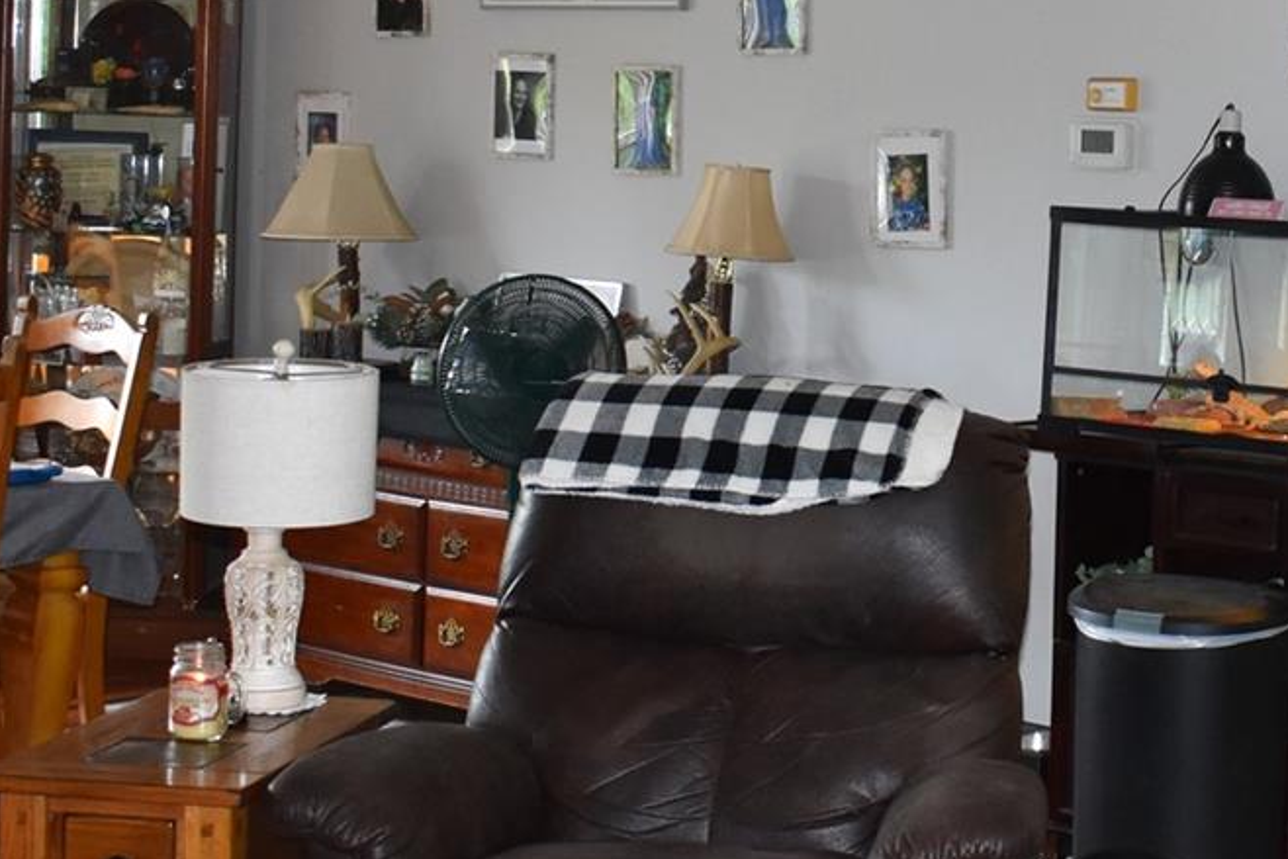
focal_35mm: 84
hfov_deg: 23.3
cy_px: 138
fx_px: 3006
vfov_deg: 16.1
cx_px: 1237
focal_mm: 18
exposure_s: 1/80
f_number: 4.5
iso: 800
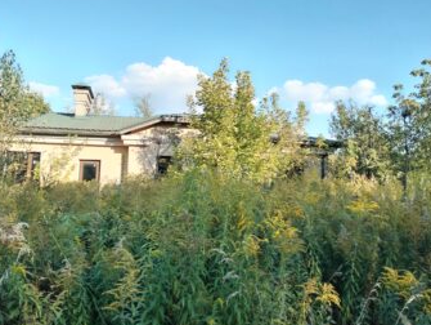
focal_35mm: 31
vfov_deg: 45.5
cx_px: 203
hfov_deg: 58.3
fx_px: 386
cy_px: 146
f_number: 1.8
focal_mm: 4.75
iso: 100
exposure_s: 1/347
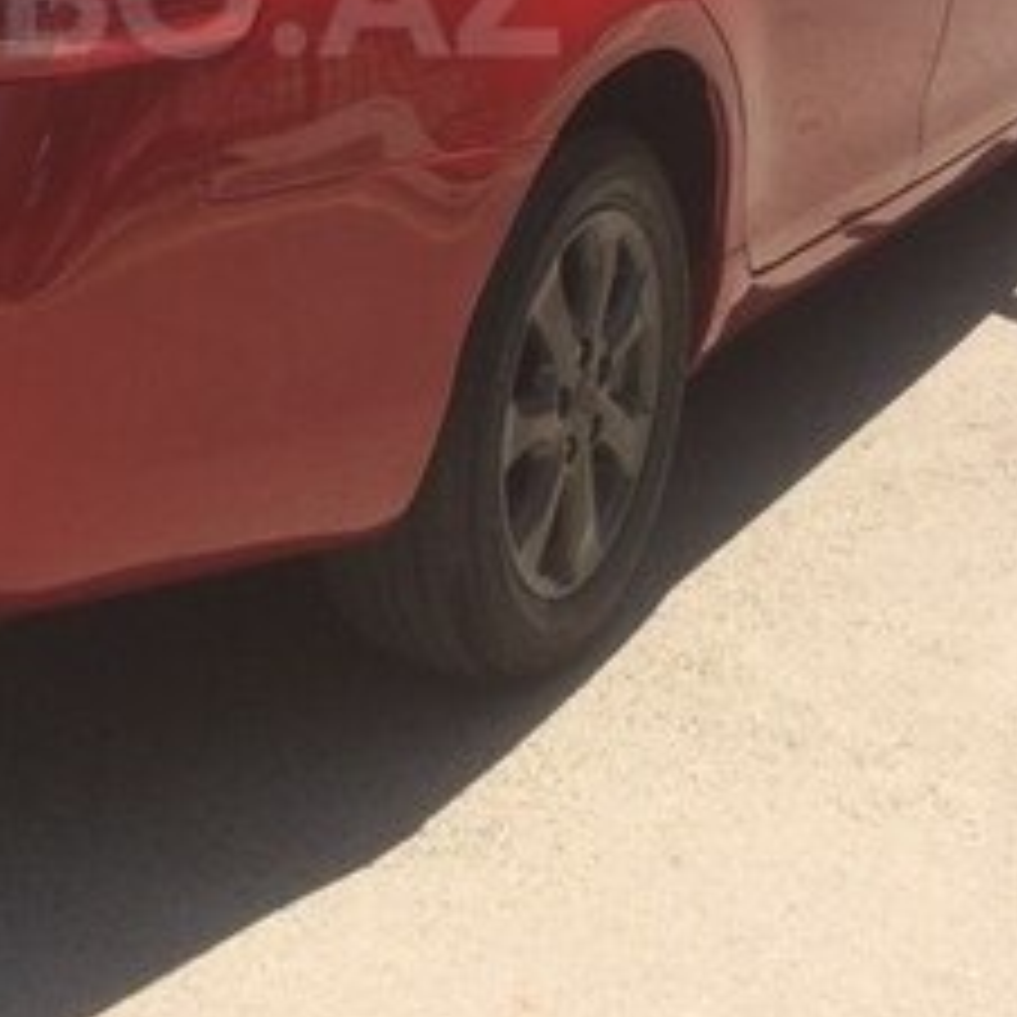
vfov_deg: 22.2
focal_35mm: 75
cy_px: -11
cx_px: 99
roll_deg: +1.9
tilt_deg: -11.8
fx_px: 2493
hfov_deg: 22.5
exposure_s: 1/1109
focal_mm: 4.15
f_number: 2.2
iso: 32
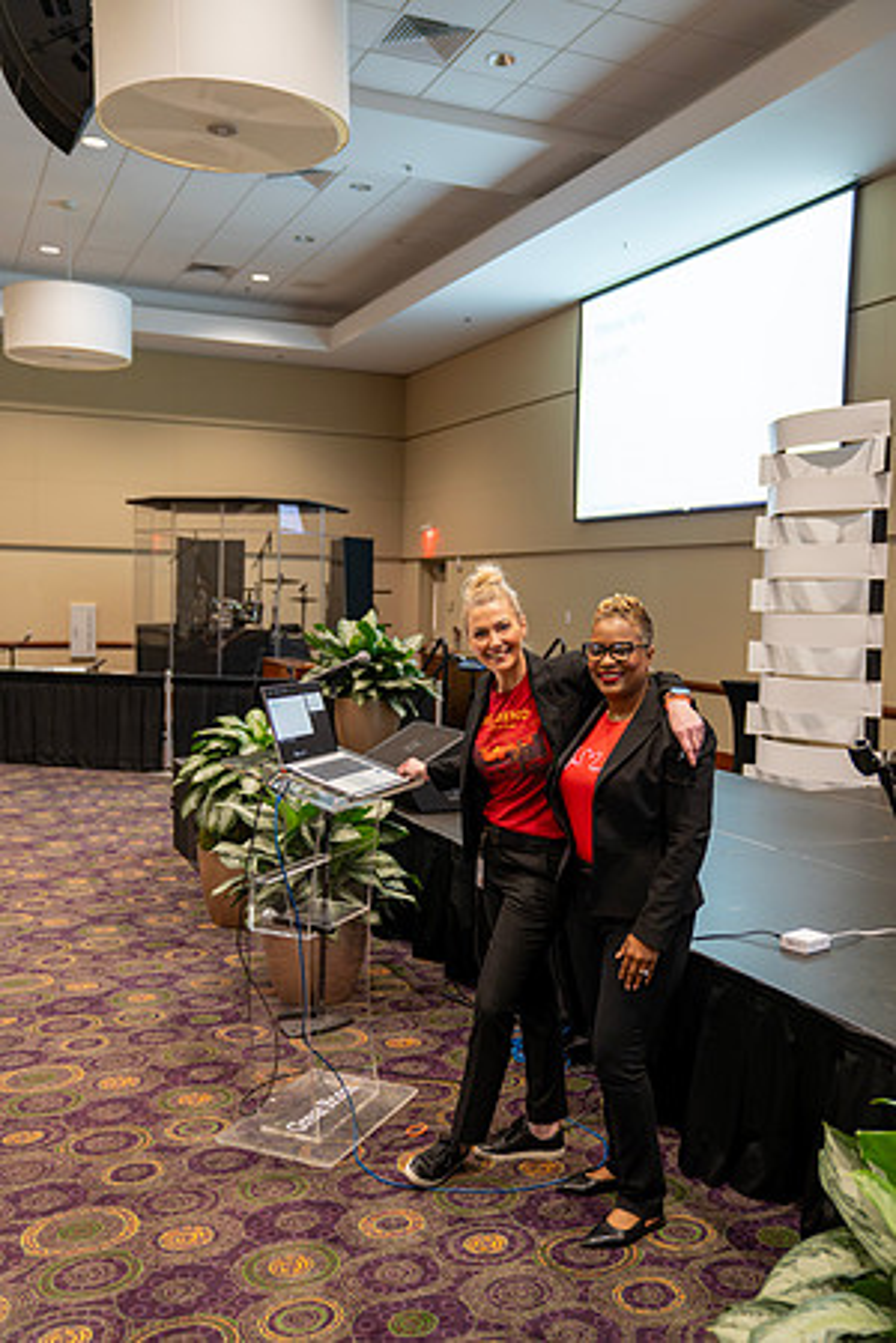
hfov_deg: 41.1
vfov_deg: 58.7
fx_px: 1195
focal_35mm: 32
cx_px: 448
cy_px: 672
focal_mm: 32
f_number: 2.8
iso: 1250
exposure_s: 1/125
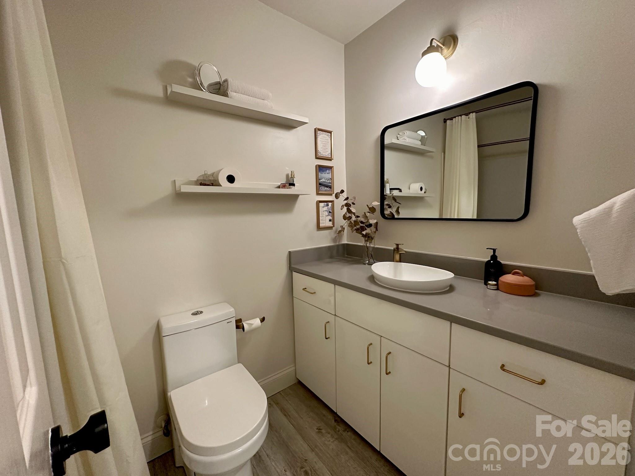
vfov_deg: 85.7
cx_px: 318
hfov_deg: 102.1
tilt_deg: -6.2
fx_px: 257
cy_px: 238
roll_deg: +1.2
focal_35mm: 14
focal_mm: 2.22
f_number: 2.2
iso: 400
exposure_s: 1/60
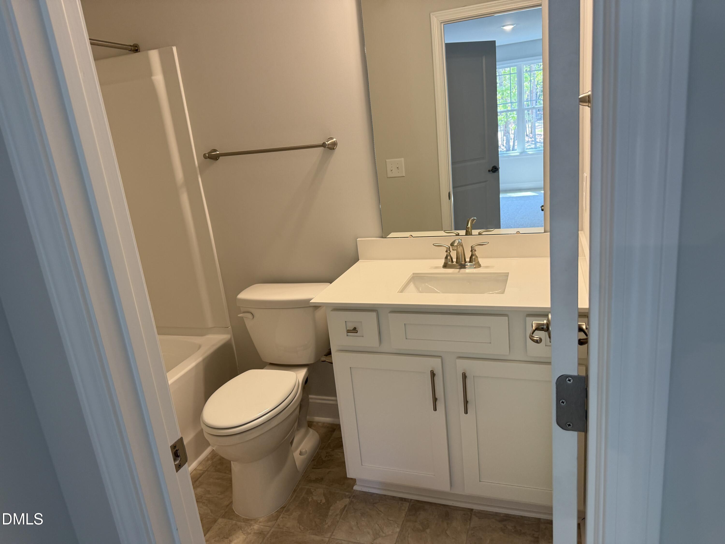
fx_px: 503
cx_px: 362
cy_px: 272
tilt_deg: -15.3
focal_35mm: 24
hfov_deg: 71.6
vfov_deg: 56.8
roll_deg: +7.0
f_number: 1.78
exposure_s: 1/120
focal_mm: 6.76
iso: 125
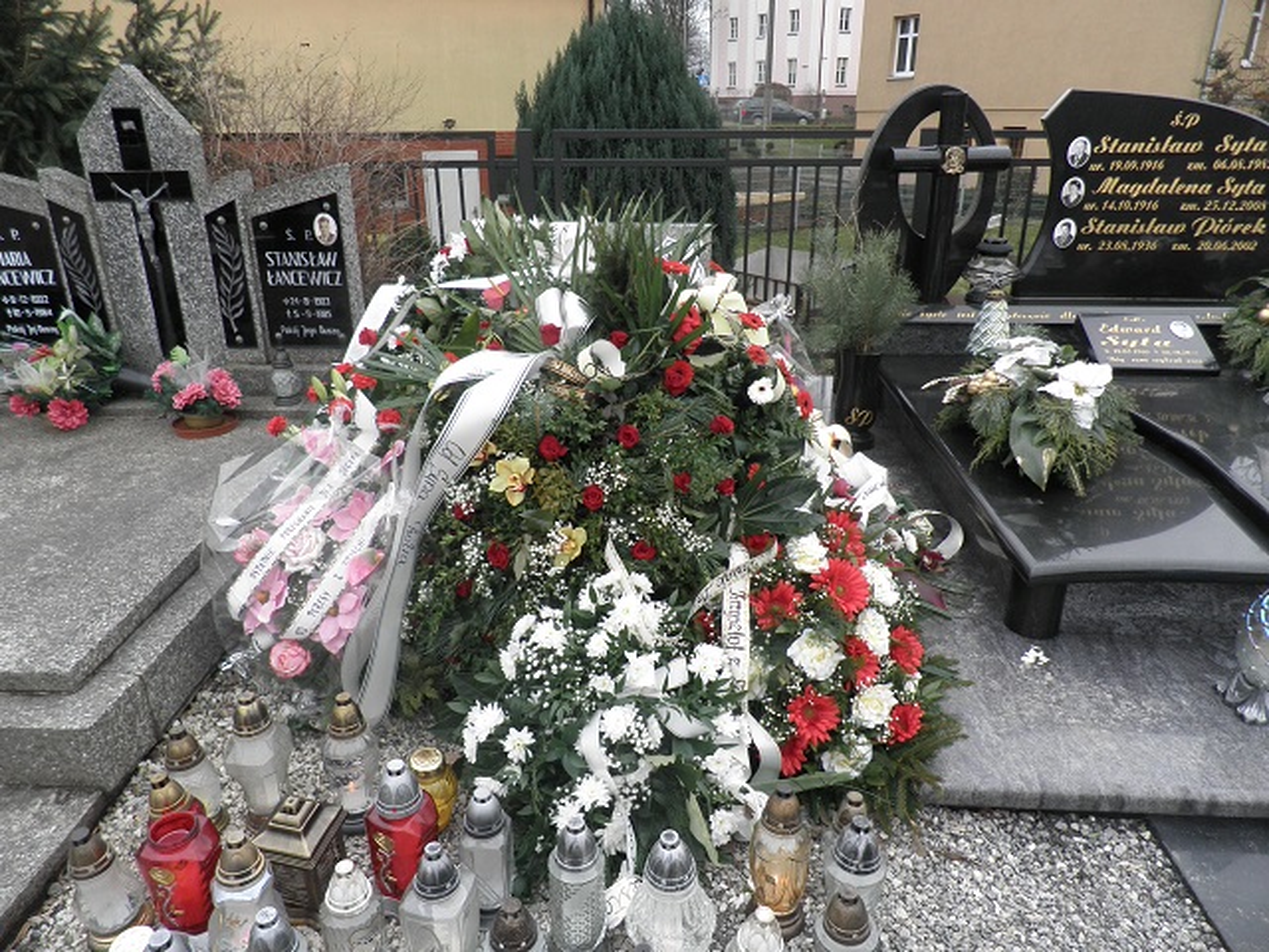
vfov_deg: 56.8
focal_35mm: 24
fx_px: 880
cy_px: 476
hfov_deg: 71.6
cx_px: 634
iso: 64
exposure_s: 1/80
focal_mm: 4.3
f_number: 3.3
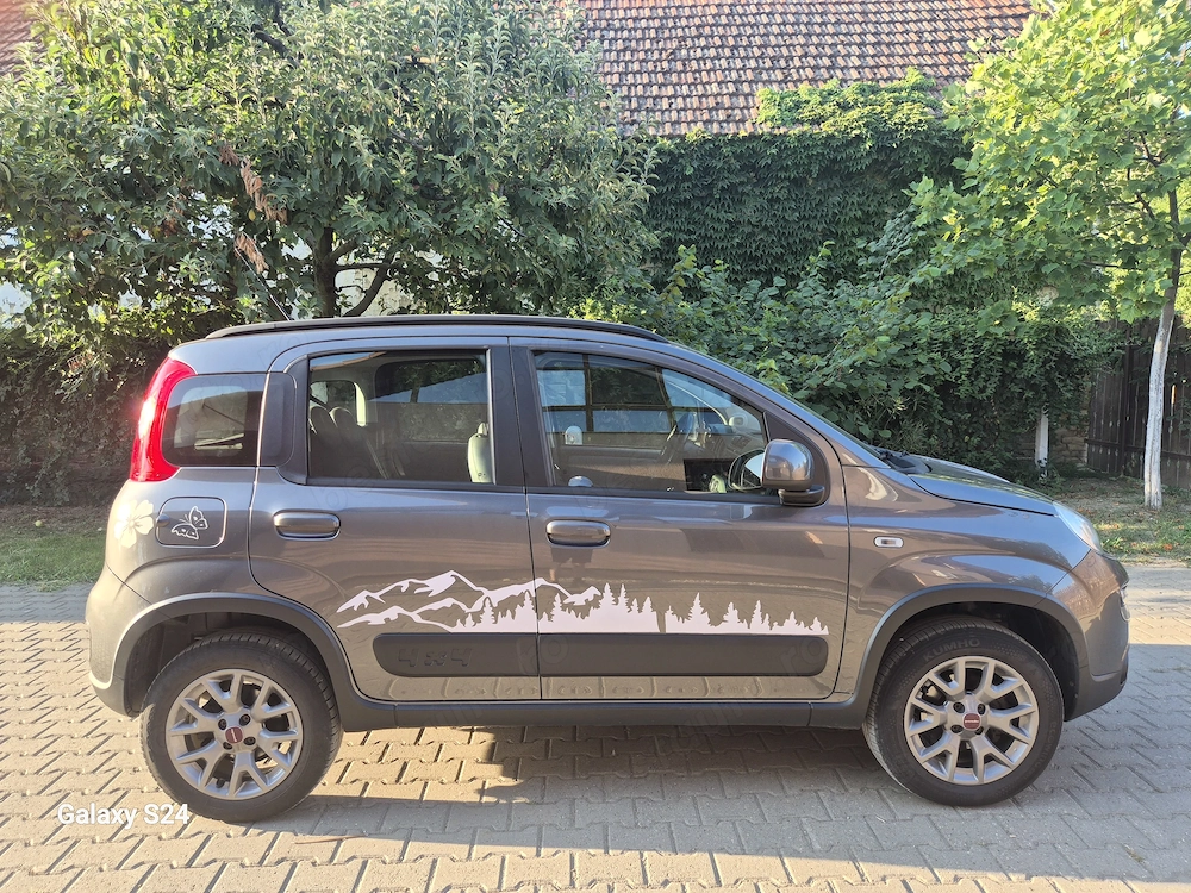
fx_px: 791
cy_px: 446
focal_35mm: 23
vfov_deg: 58.9
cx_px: 596
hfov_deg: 73.9
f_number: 1.8
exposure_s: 1/180
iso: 32
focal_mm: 5.4
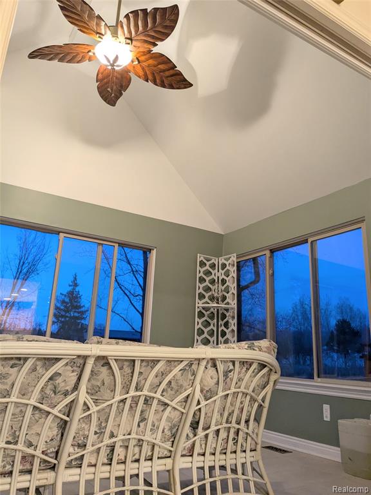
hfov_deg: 51.4
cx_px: 186
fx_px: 386
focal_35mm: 27
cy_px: 248
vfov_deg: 65.3
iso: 325
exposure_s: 1/60
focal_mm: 4.38
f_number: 1.73
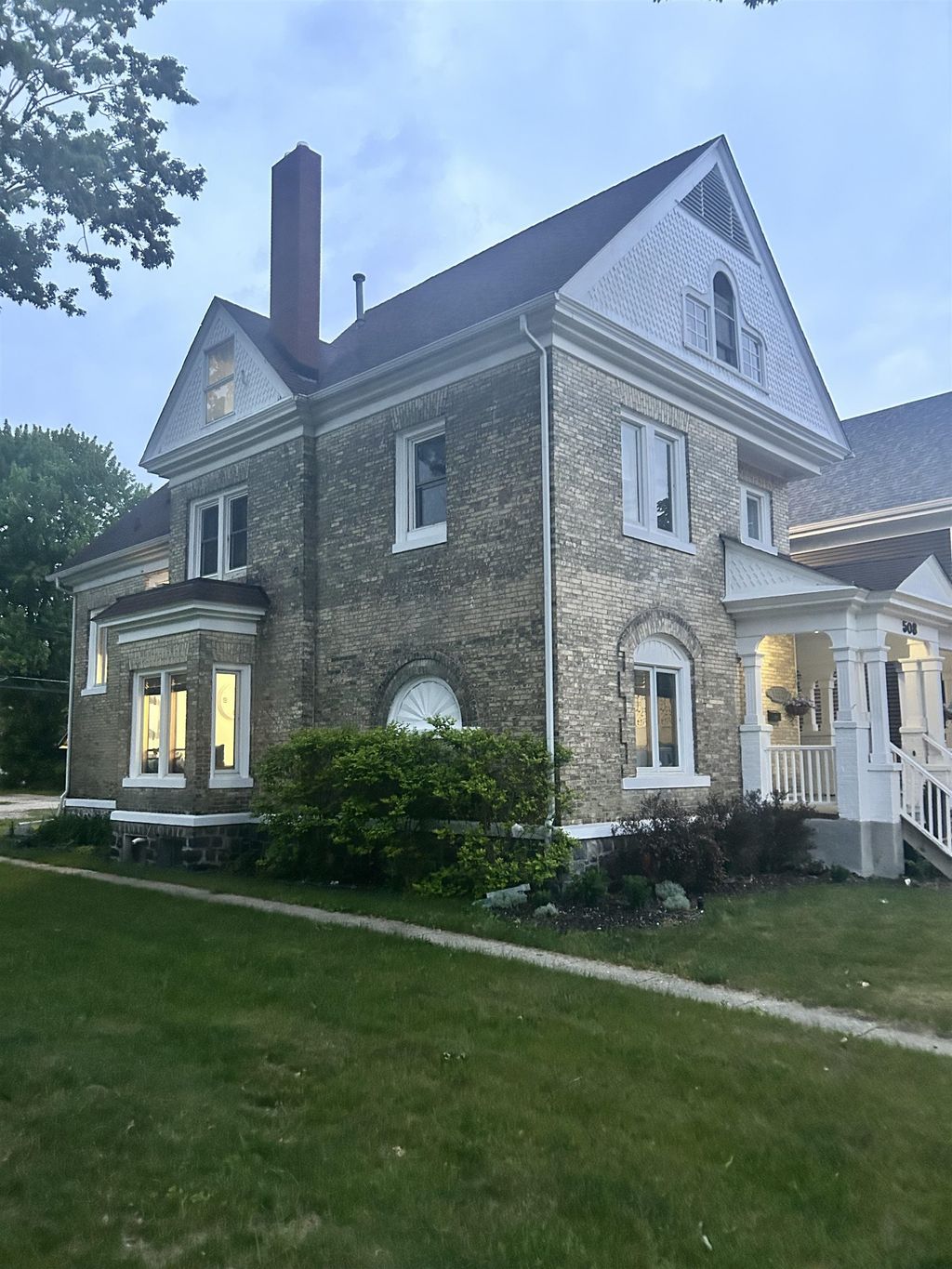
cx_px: 476
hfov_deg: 53.1
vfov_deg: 67.3
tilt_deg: +6.7
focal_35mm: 26
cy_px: 634
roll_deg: +0.4
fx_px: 953
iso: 640
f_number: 1.5
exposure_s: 1/30
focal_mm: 5.7
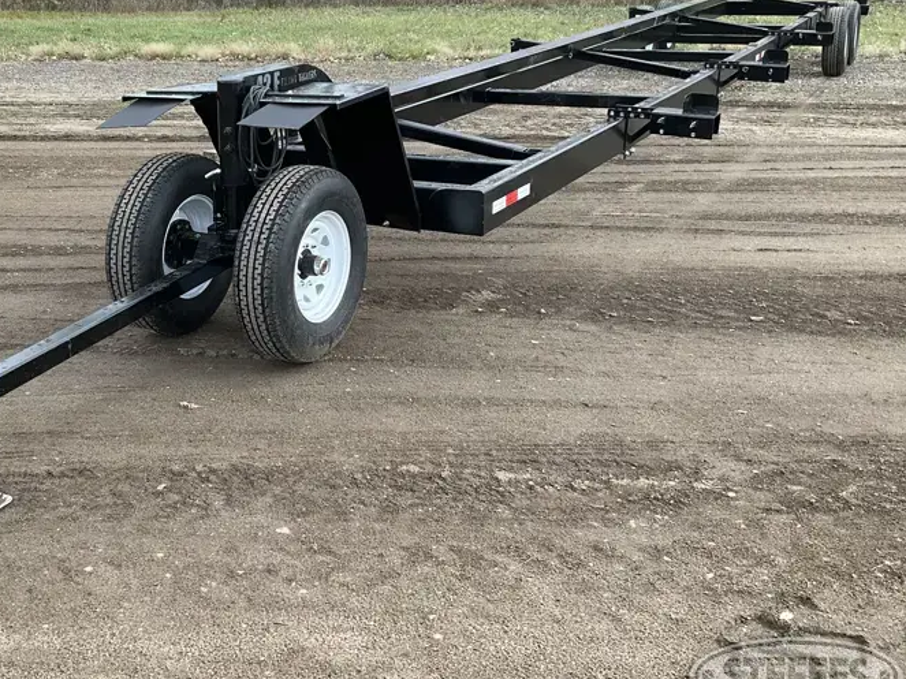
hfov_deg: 43.9
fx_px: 1099
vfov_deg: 34.1
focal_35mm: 42
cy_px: 239
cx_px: 276
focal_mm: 3
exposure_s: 1/372
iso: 25
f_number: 1.8
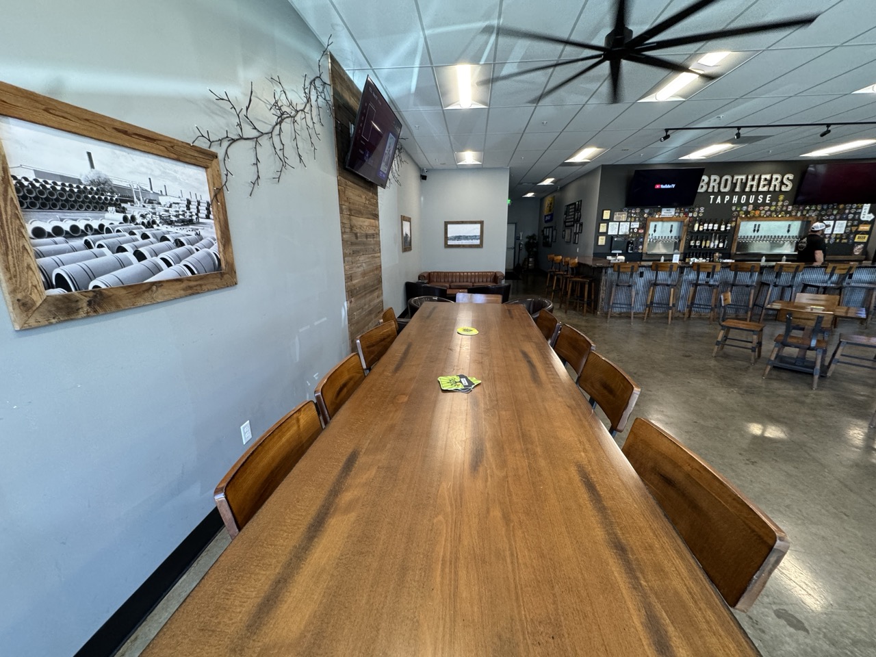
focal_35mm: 14
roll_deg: +0.1
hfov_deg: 102.1
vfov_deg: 85.7
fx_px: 354
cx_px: 438
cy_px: 328
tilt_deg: -15.1
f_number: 2.2
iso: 200
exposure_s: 1/60
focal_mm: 2.22
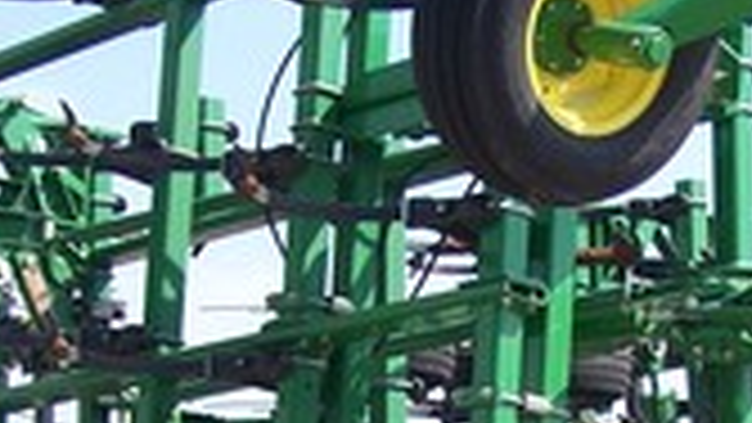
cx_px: 711
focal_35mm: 135
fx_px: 2692
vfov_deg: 8.8
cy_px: 608
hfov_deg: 15.7
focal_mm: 6.3
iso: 80
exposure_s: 1/750
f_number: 2.8
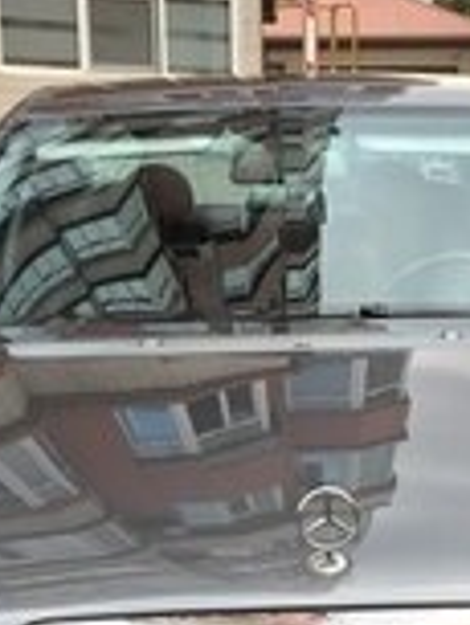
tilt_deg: -16.1
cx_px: 302
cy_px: 674
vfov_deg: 20.0
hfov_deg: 15.7
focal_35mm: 94
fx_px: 1699
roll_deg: -0.1
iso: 25
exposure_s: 1/111
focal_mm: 4.15
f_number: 2.2
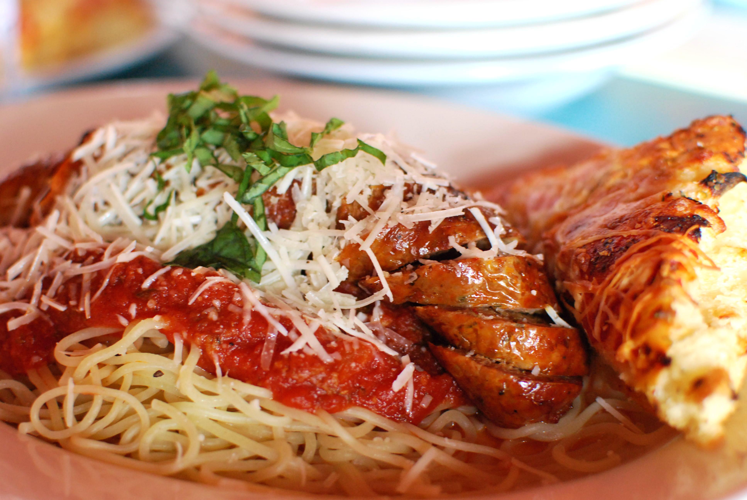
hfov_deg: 37.8
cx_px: 374
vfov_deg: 25.8
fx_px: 1091
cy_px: 250
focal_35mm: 52
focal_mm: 35
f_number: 2.8
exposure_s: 1/30
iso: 900
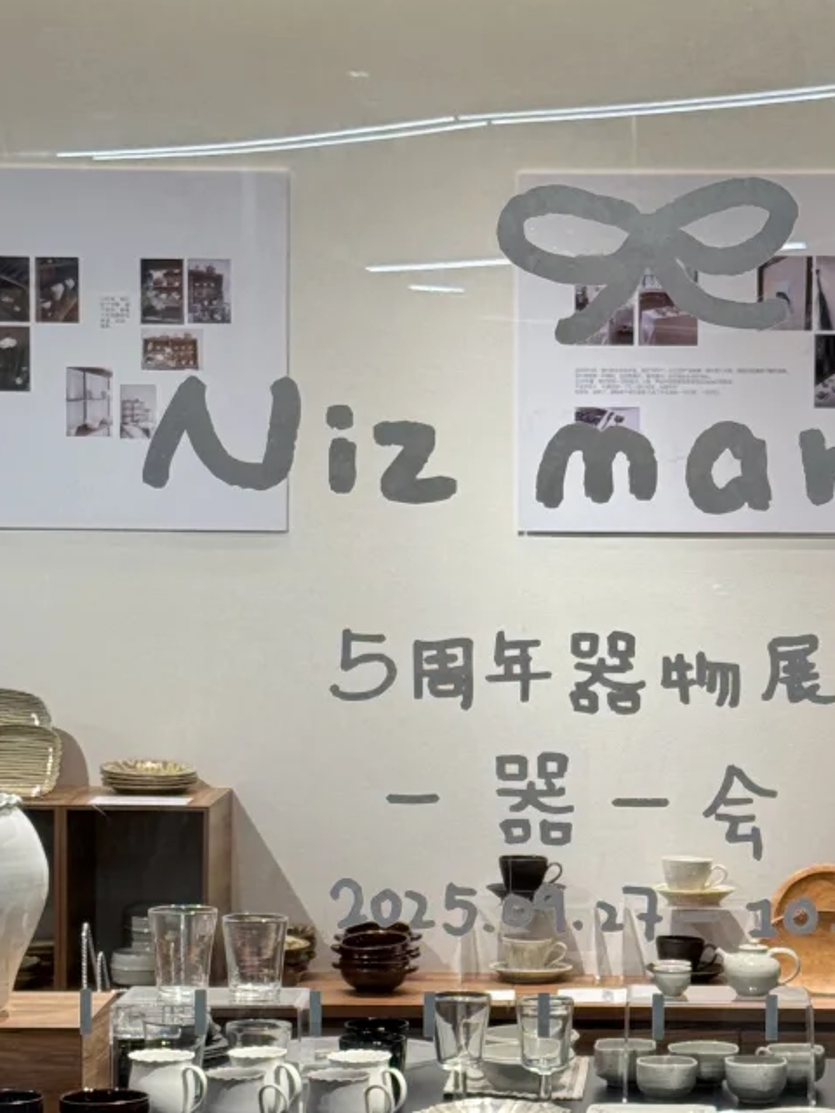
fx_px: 3474
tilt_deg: -3.1
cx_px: 600
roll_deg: -0.7
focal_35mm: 108
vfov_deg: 18.2
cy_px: 694
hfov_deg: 13.7
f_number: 1.78
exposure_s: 1/121
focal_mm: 6.76
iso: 50
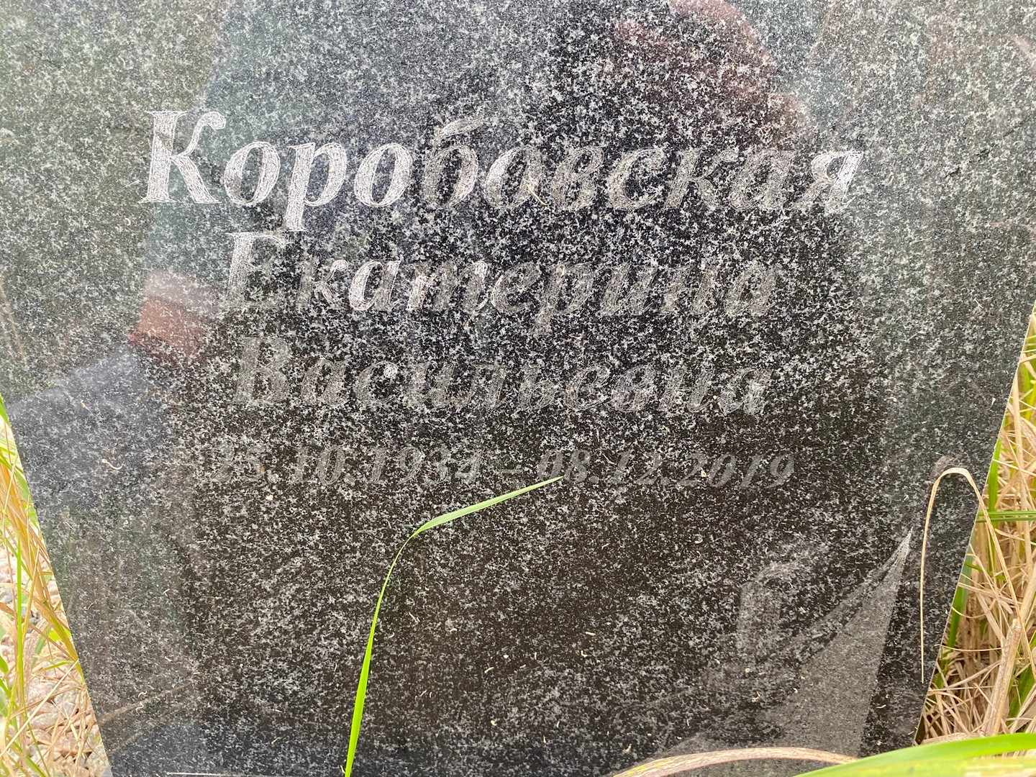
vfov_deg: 53.1
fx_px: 778
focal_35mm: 26
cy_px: 388
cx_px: 518
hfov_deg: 67.3
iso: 125
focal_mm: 4.25
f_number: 1.8
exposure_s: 1/121
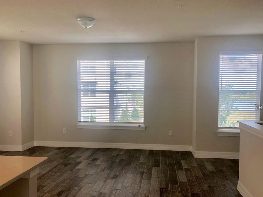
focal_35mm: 32
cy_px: 107
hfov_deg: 56.8
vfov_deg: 44.1
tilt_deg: -5.6
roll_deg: -1.4
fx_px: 243
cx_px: 132
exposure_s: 1/120
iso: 25
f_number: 1.8
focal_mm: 3.99
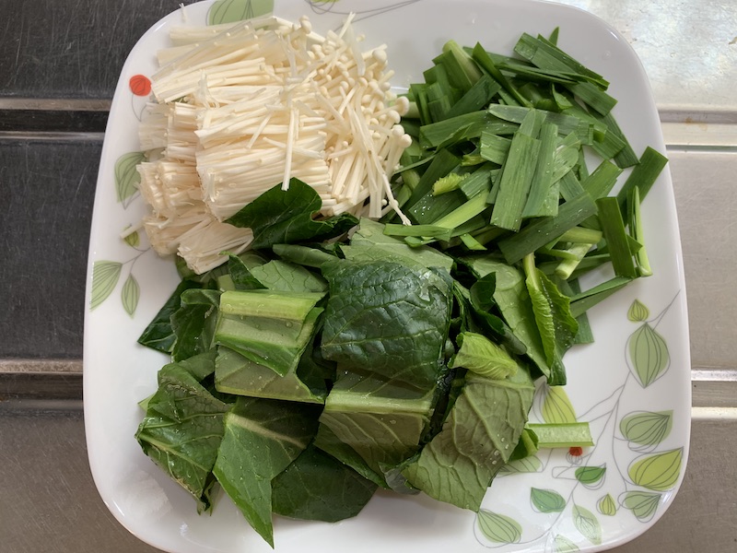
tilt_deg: -79.6
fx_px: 554
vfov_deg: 53.1
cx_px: 368
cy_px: 276
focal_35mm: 26
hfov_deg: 67.3
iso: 100
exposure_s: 1/75
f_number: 1.8
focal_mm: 4.25
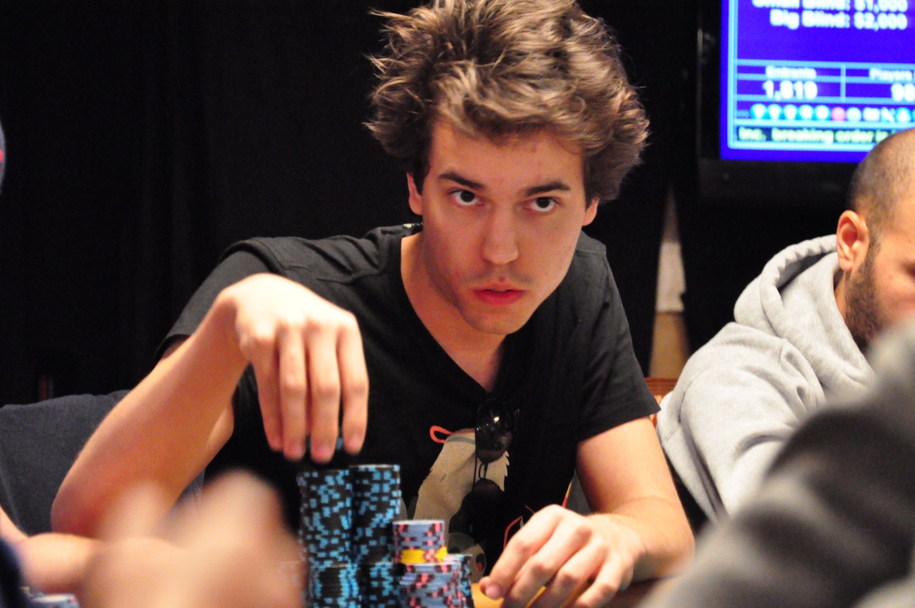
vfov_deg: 13.0
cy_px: 304
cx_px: 458
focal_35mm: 105
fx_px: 2666
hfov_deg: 19.5
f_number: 5.3
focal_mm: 70
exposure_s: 1/30
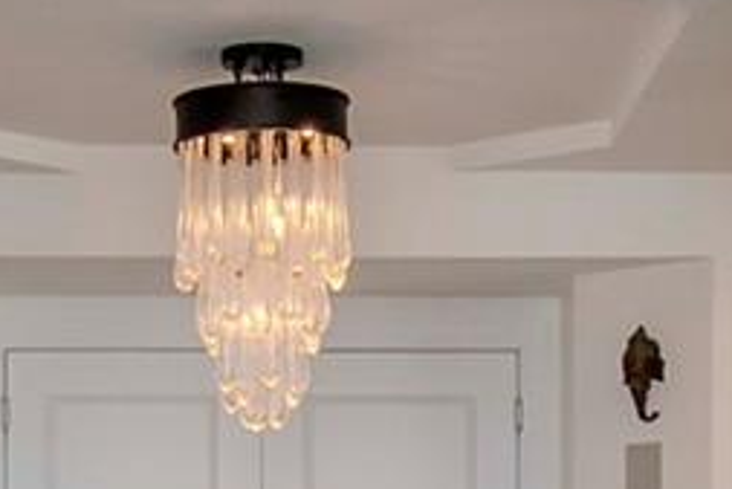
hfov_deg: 14.4
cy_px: 729
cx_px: 246
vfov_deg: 9.4
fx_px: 2892
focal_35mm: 142
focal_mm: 15
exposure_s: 1/200
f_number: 7.1
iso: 800
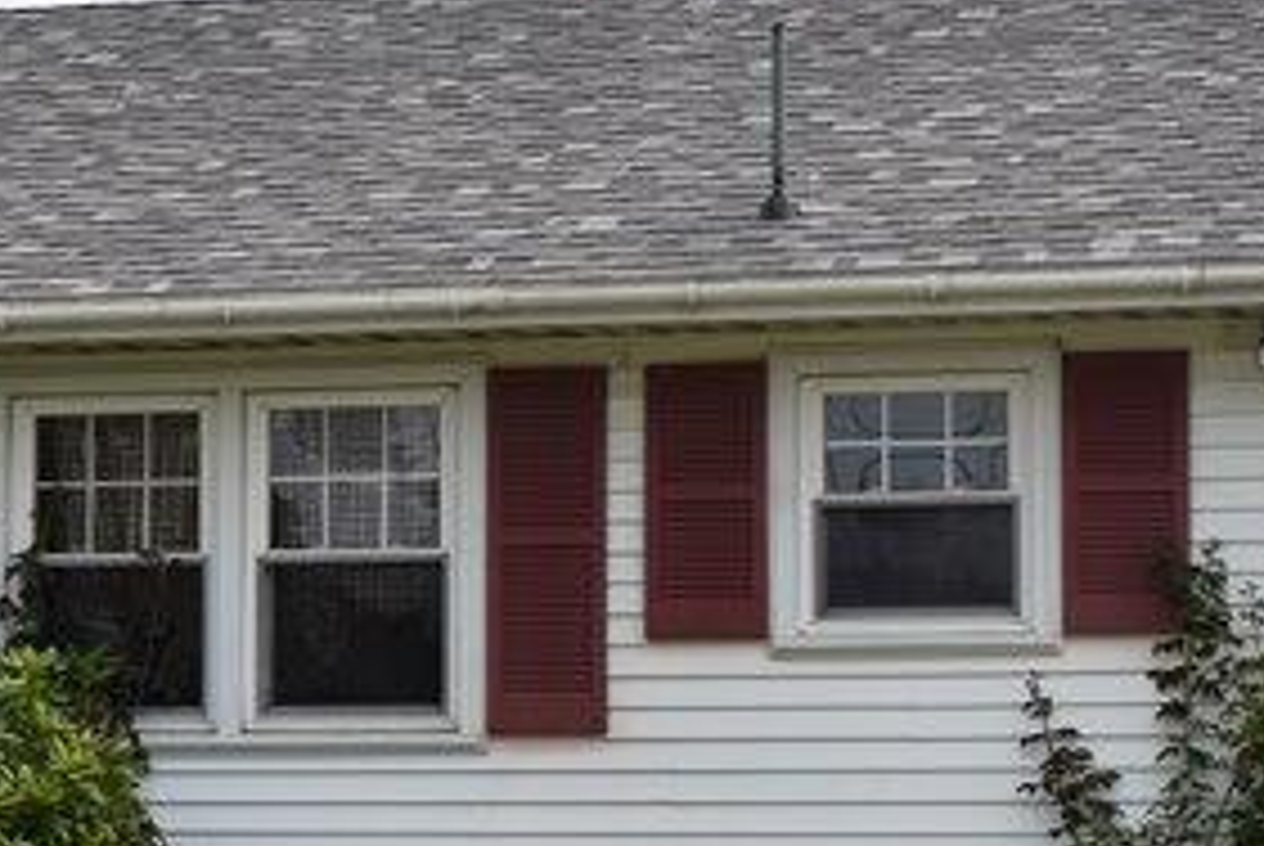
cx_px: 180
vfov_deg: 10.5
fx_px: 4604
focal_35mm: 131
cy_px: 529
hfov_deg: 15.5
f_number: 13
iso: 100
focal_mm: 24
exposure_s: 1/200
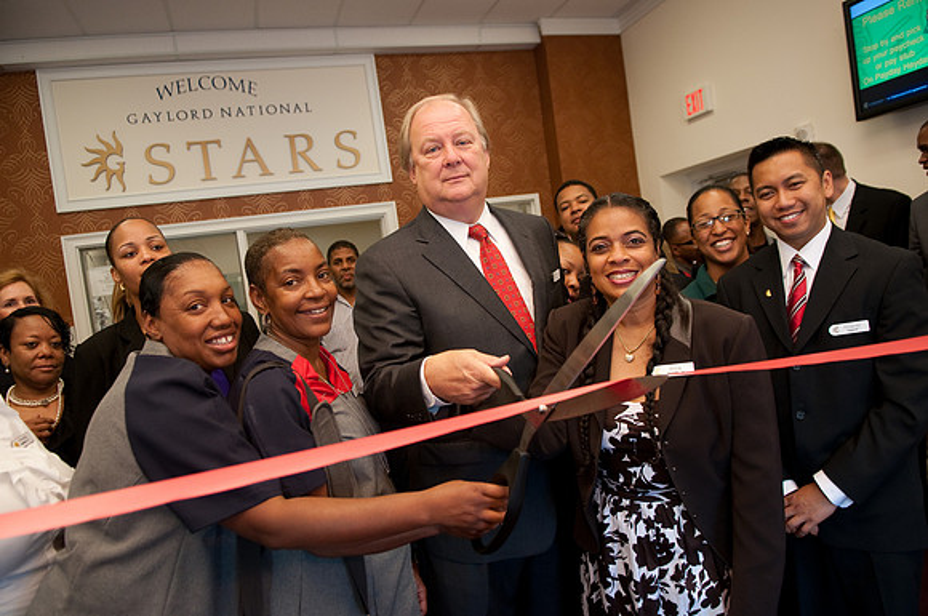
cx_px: 464
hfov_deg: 70.5
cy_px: 308
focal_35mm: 26
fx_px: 656
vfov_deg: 50.3
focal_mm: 17
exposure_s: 1/80
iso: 400
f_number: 2.8
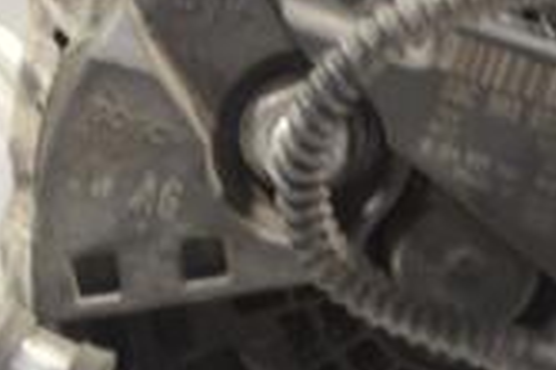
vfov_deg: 5.8
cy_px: 197
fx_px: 3657
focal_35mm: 237
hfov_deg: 8.7
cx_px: 280
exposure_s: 1/30
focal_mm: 44
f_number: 5.3
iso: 450
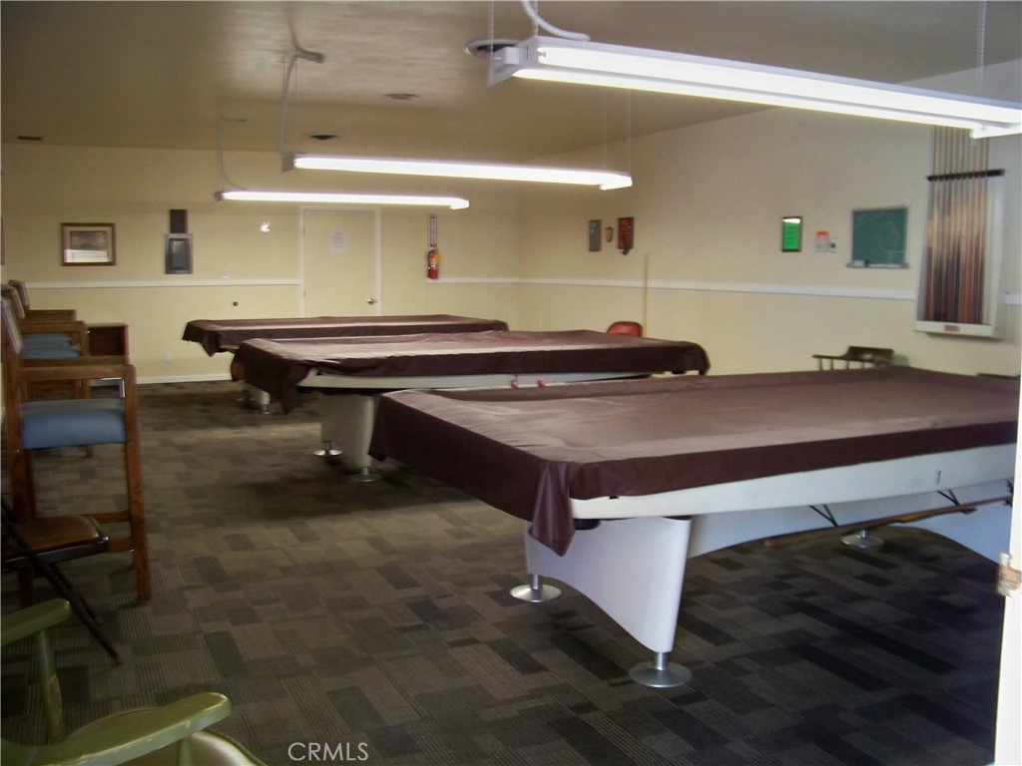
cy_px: 383
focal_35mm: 33
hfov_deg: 55.4
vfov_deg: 42.9
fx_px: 974
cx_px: 511
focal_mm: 5.85
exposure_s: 1/30
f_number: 2.8
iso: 320
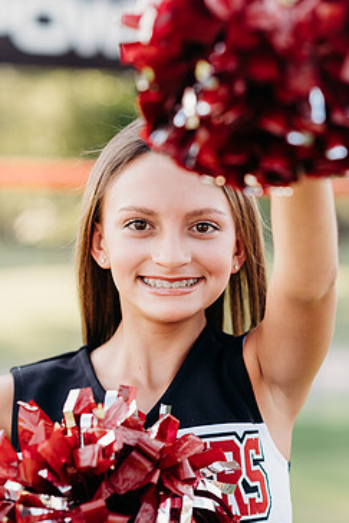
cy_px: 284
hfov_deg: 13.1
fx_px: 1525
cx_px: 181
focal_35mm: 105
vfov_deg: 19.4
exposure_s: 1/500
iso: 200
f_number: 2.8
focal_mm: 85
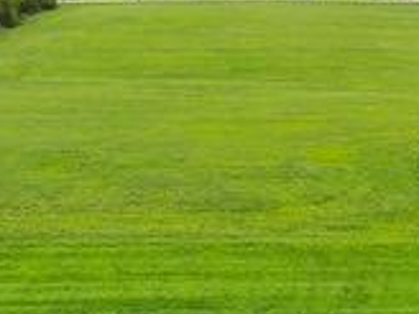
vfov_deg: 18.5
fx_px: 944
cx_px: 307
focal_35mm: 78
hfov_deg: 24.8
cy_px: 291
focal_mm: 3.61
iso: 100
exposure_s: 1/997
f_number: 2.8
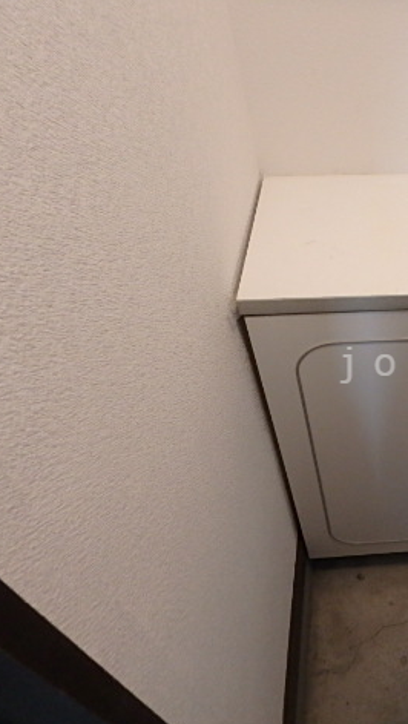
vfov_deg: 62.6
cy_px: 365
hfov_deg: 33.2
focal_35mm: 31
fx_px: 595
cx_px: 445
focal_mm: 3.7
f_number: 3.5
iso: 500
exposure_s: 1/30
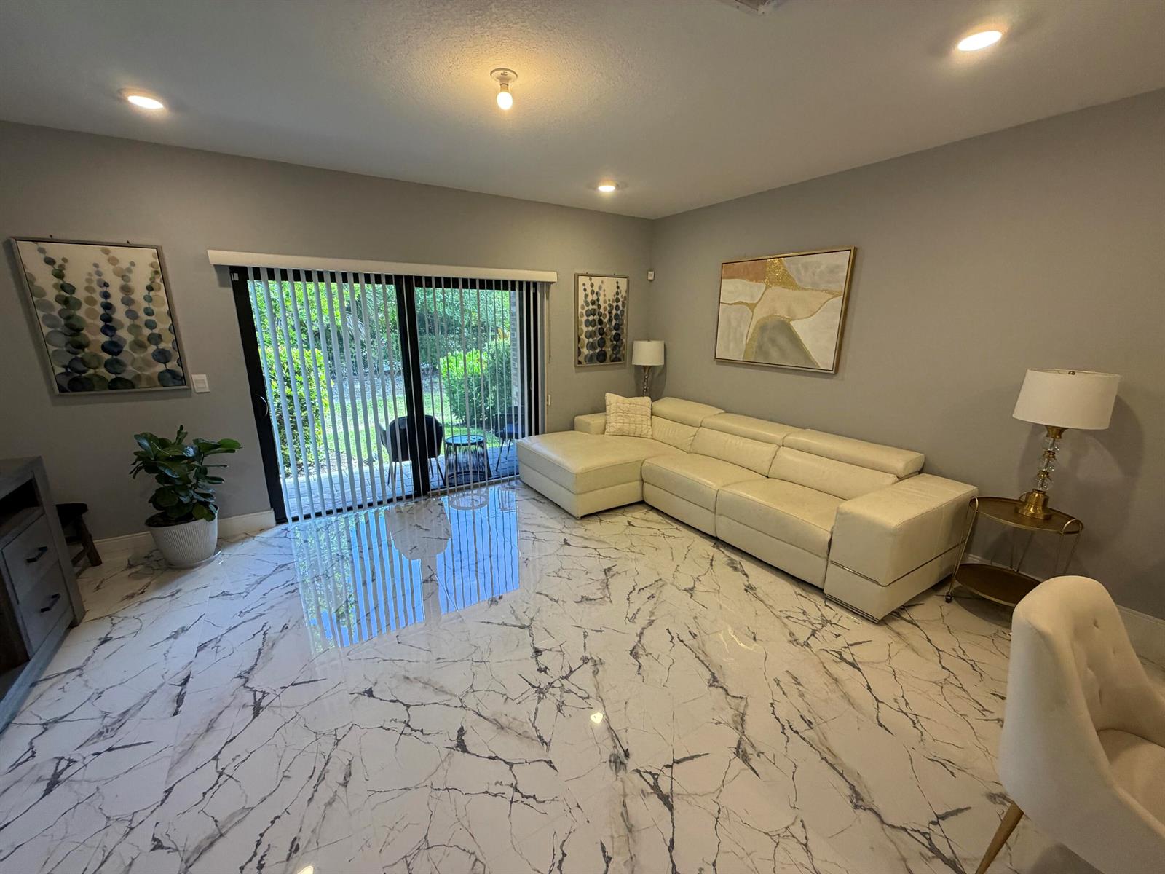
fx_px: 471
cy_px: 437
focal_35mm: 14
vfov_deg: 85.7
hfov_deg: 102.1
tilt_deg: -13.8
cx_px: 582
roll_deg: -1.0
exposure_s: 1/120
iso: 250
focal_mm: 2.22
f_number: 2.2
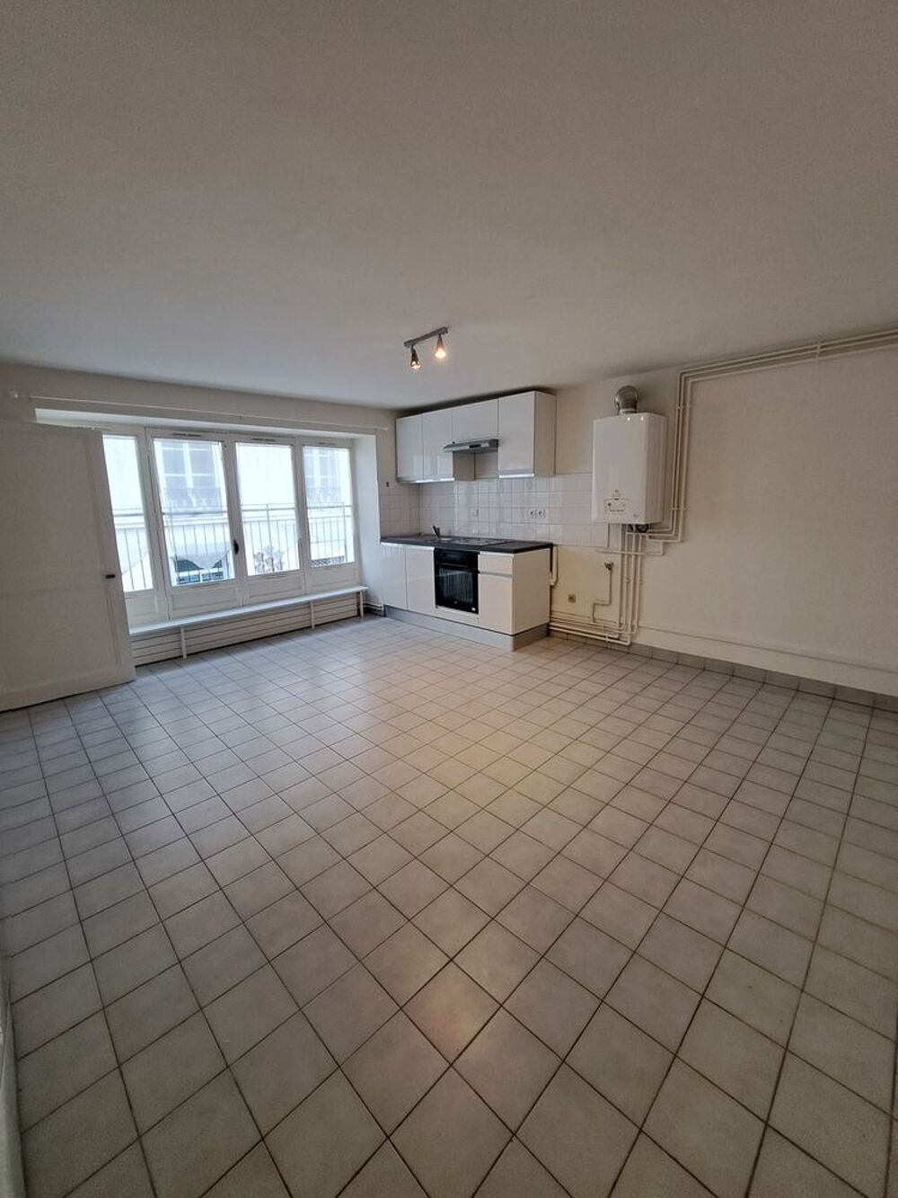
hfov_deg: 89.9
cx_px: 449
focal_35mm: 13
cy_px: 599
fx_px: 450
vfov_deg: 106.2
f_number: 2.2
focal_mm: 1.74
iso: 100
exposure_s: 1/50
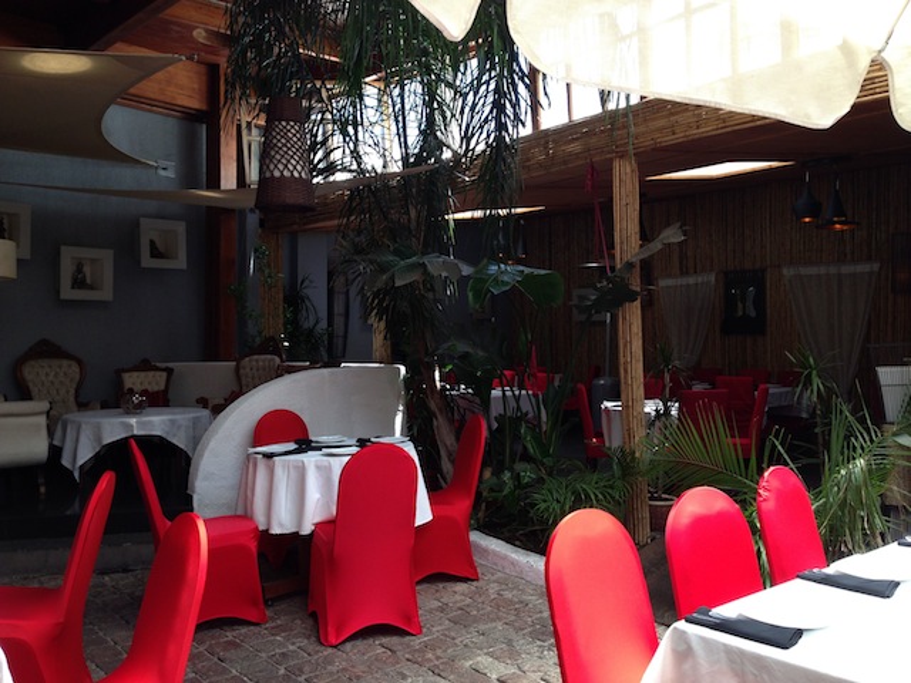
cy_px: 342
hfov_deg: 55.4
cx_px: 456
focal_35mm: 33
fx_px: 868
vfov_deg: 42.9
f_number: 2.4
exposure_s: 1/120
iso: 50
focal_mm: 4.12
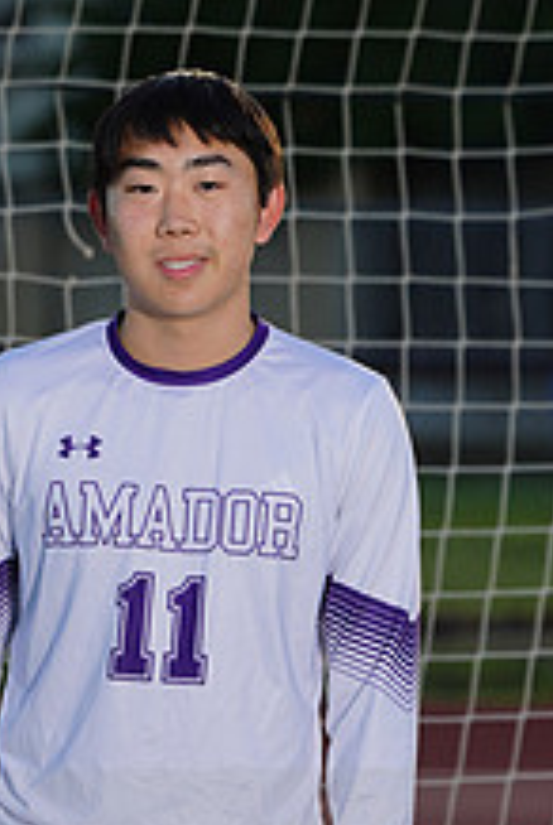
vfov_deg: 2.8
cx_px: -44
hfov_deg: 1.9
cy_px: 821
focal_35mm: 728
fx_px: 16720
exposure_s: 1/200
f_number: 8
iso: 100
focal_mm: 274
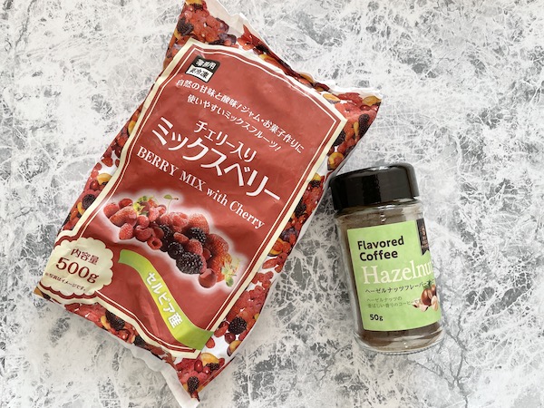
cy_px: 204
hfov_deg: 67.3
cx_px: 272
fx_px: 409
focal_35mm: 26
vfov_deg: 53.1
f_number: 1.6
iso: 80
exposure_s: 1/60
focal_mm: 4.2
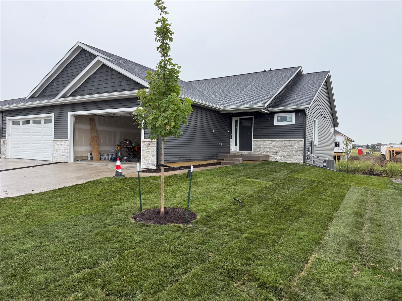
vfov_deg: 56.8
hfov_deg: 71.6
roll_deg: -1.8
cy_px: 150
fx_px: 279
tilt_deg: -0.1
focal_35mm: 24
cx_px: 201
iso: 80
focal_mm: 6.76
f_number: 1.78
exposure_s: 1/858
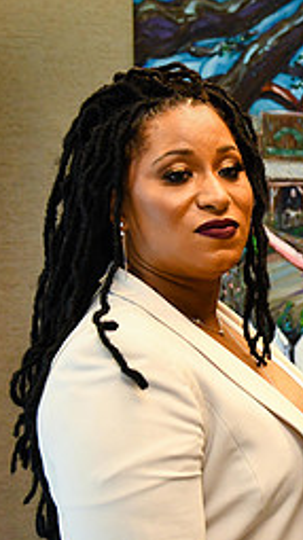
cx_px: 485
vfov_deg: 20.3
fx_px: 1503
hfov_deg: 11.0
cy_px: 355
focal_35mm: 105
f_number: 5.6
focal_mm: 44
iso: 3200
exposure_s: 1/250
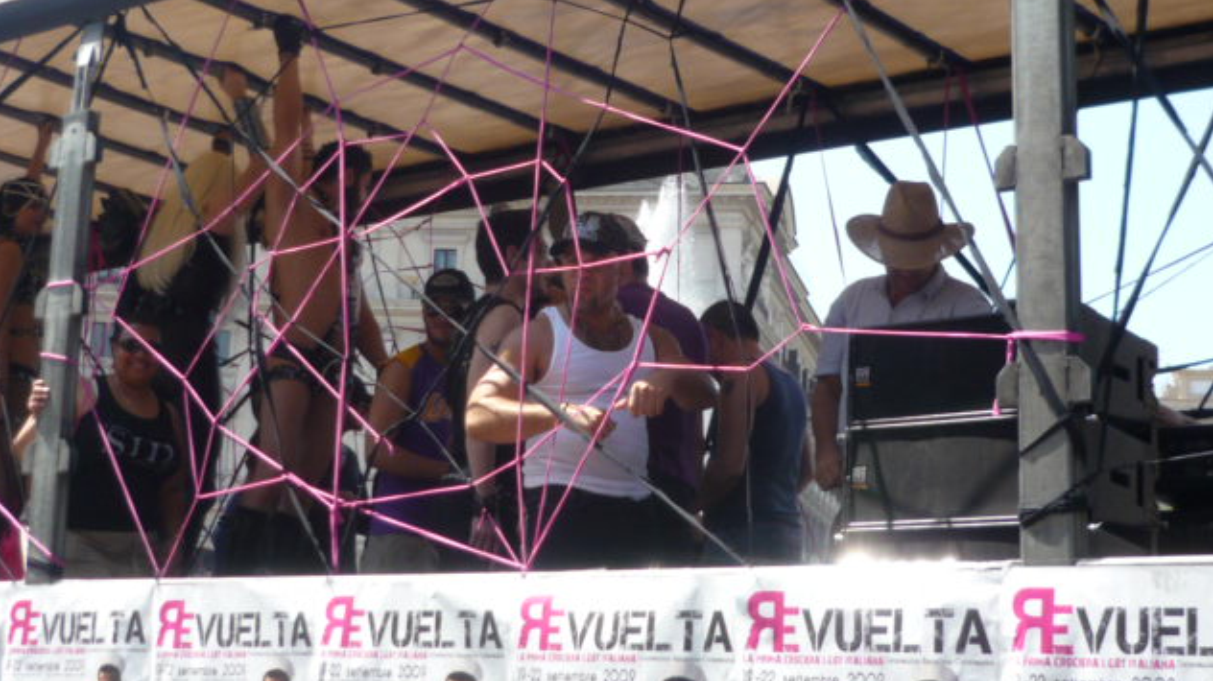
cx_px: 603
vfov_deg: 18.7
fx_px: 2058
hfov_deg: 32.8
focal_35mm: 64
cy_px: 230
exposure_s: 1/500
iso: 100
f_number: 2.9
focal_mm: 6
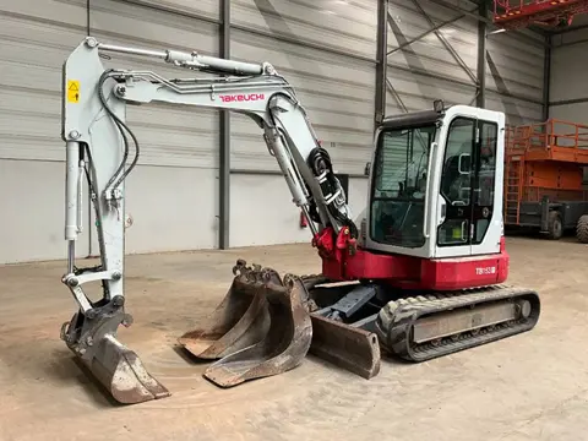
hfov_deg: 61.7
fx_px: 493
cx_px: 294
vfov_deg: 48.2
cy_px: 220
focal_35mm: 29
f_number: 1.8
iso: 80
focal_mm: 3
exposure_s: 1/60
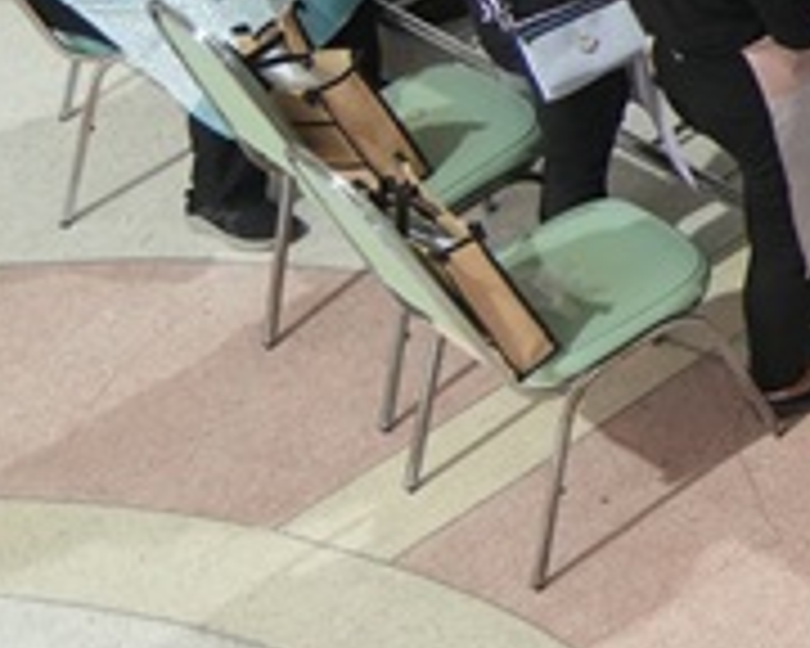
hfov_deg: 10.5
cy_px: -338
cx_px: 2187
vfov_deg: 10.2
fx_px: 3500
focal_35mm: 146
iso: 2000
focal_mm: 28
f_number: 3.2
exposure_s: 1/200
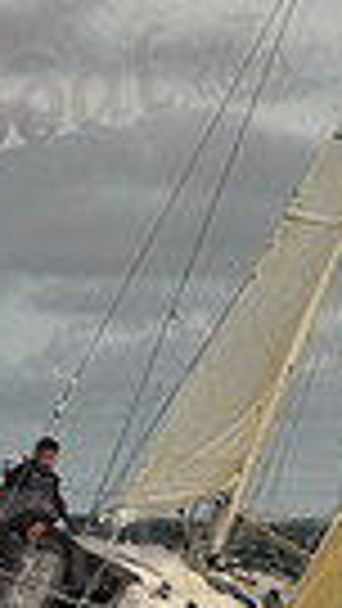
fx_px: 5075
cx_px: 524
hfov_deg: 3.8
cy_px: -171
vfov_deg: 6.8
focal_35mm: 315
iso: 320
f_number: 8
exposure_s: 1/1000
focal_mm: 70
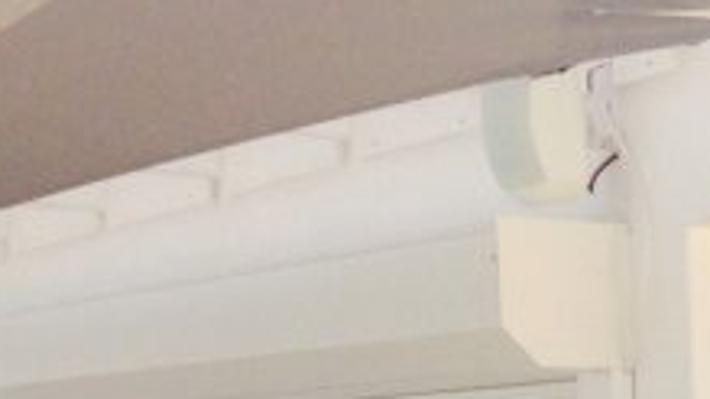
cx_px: 1174
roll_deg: -0.8
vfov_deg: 6.6
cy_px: 847
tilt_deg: -5.6
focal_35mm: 178
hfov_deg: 11.4
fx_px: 3350
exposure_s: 1/1381
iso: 50
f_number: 2.4
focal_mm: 4.28
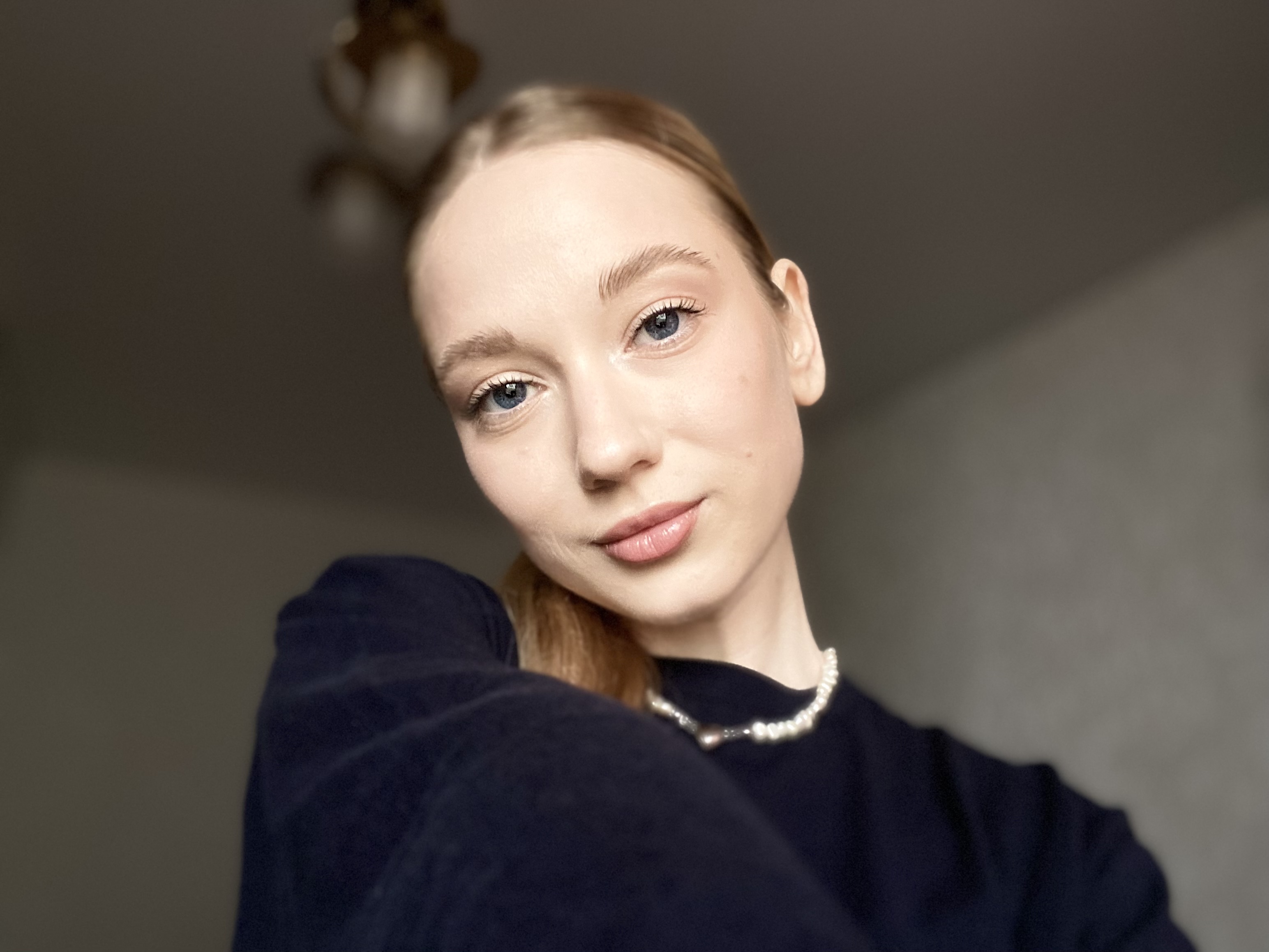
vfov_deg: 46.8
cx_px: 634
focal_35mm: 30
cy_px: 476
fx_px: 1100
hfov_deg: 60.0
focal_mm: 2.71
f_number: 2.2
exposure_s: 1/60
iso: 250
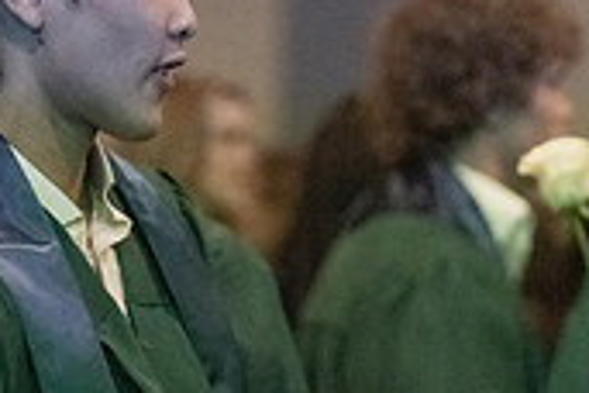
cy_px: 267
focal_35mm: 345
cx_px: 96
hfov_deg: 6.0
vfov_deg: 4.0
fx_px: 5644
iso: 20000
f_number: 2.8
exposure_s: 1/320
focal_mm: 102
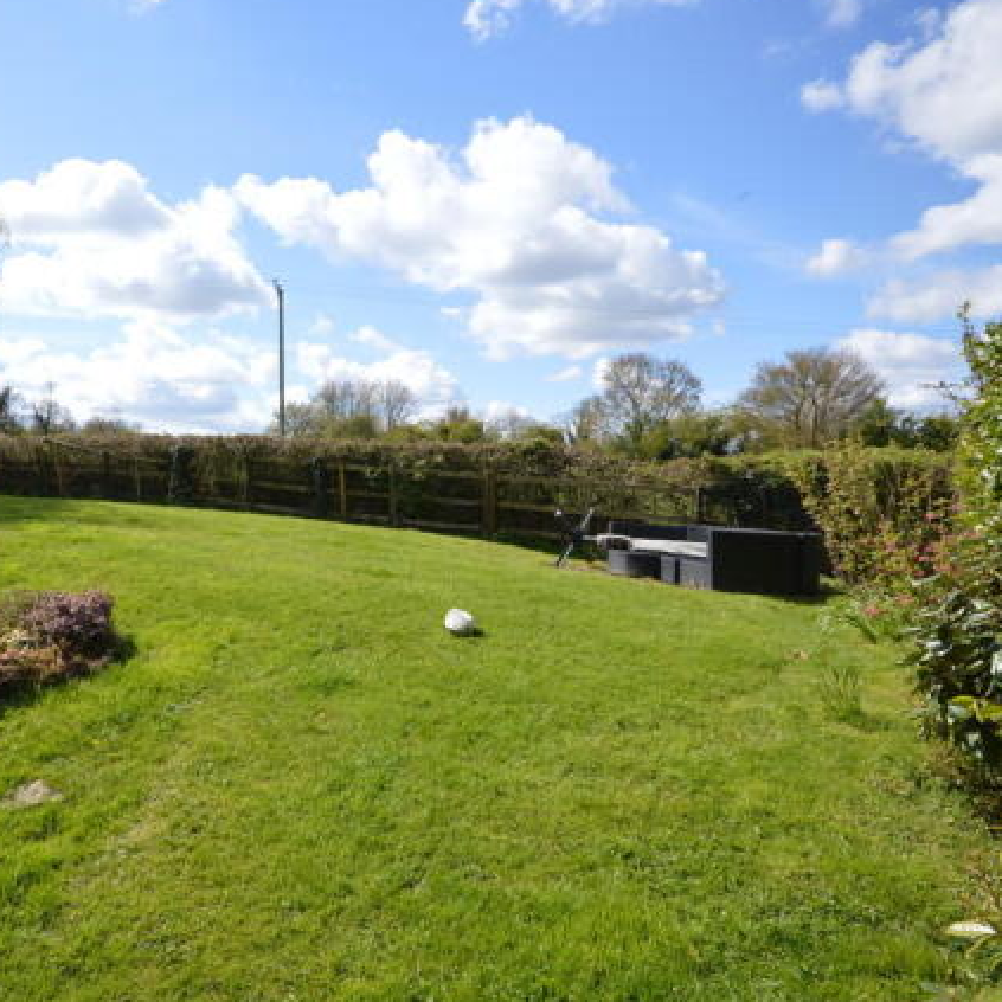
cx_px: 251
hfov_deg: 58.4
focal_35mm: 26
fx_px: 840
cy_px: 500
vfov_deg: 61.6
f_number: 7.1
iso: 100
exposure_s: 1/200
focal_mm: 13
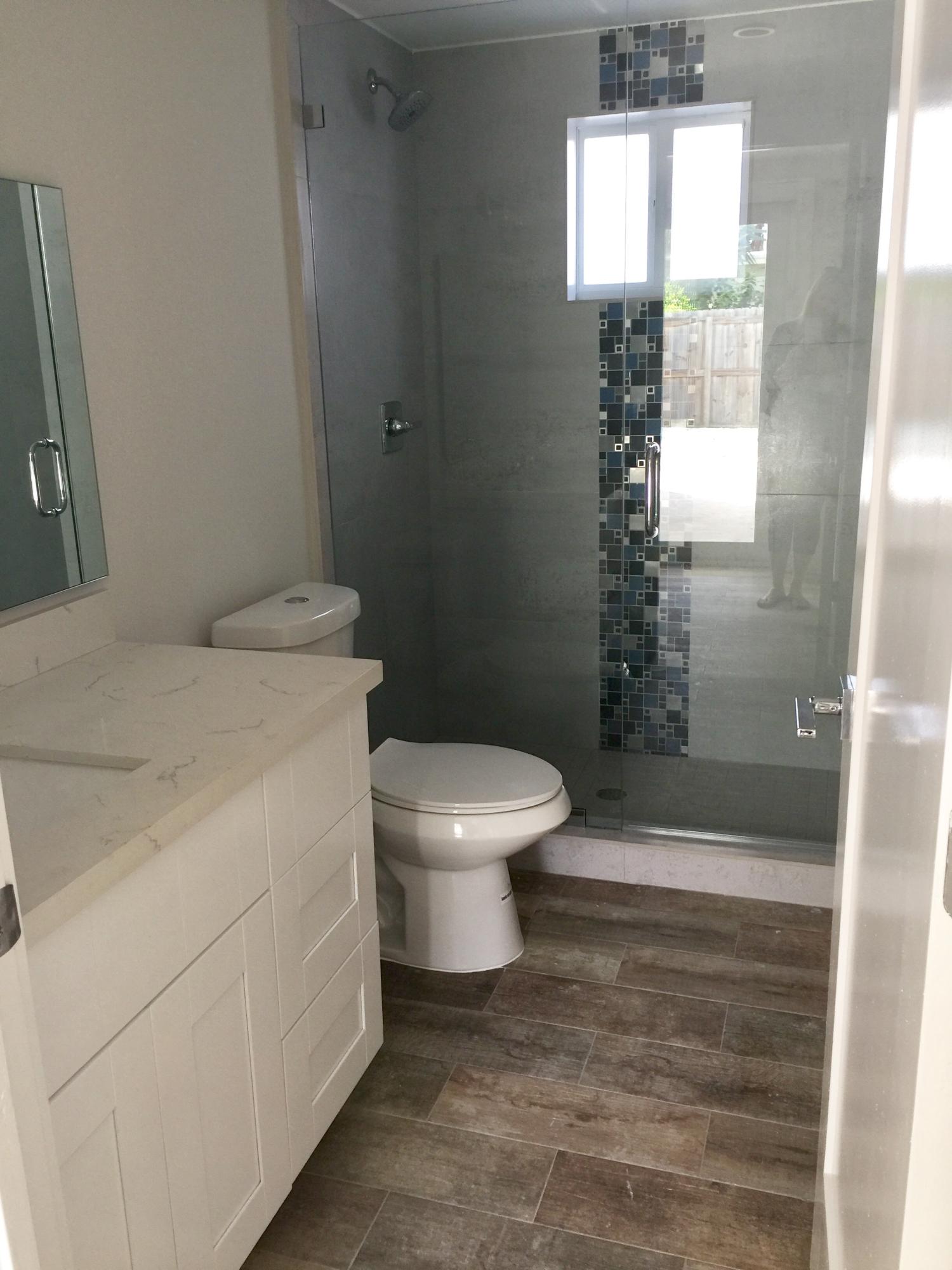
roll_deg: +1.5
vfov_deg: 61.7
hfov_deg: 48.2
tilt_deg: -14.0
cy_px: 635
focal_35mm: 29
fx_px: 1063
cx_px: 476
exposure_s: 1/15
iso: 40
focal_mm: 4.15
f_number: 2.2
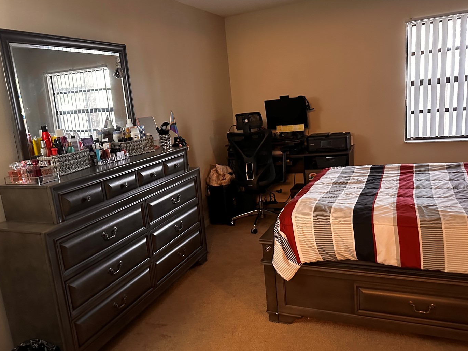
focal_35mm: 28
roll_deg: +6.4
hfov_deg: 63.2
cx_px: 205
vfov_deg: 49.7
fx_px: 379
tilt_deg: -12.3
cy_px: 186
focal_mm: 6.86
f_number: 1.78
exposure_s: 1/40
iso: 1000
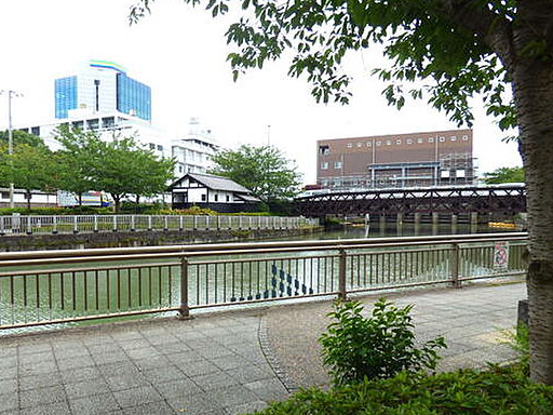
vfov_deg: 54.8
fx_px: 399
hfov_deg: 68.4
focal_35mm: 25
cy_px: 228
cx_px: 211
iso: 100
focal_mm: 3.58
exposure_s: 1/400
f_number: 2.8
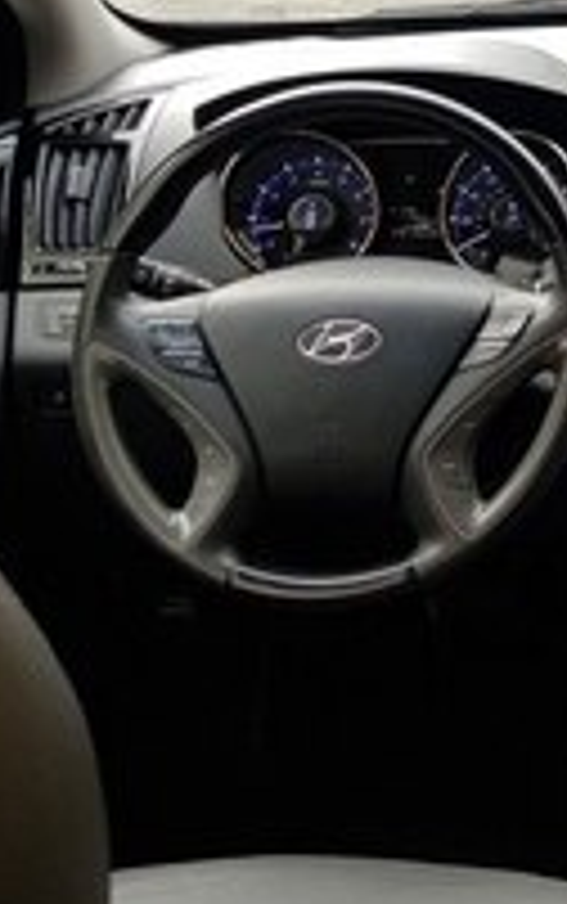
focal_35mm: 68
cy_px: -76
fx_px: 1678
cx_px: 788
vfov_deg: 27.7
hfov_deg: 17.7
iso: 40
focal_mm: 4.2
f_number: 1.7
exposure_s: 1/161
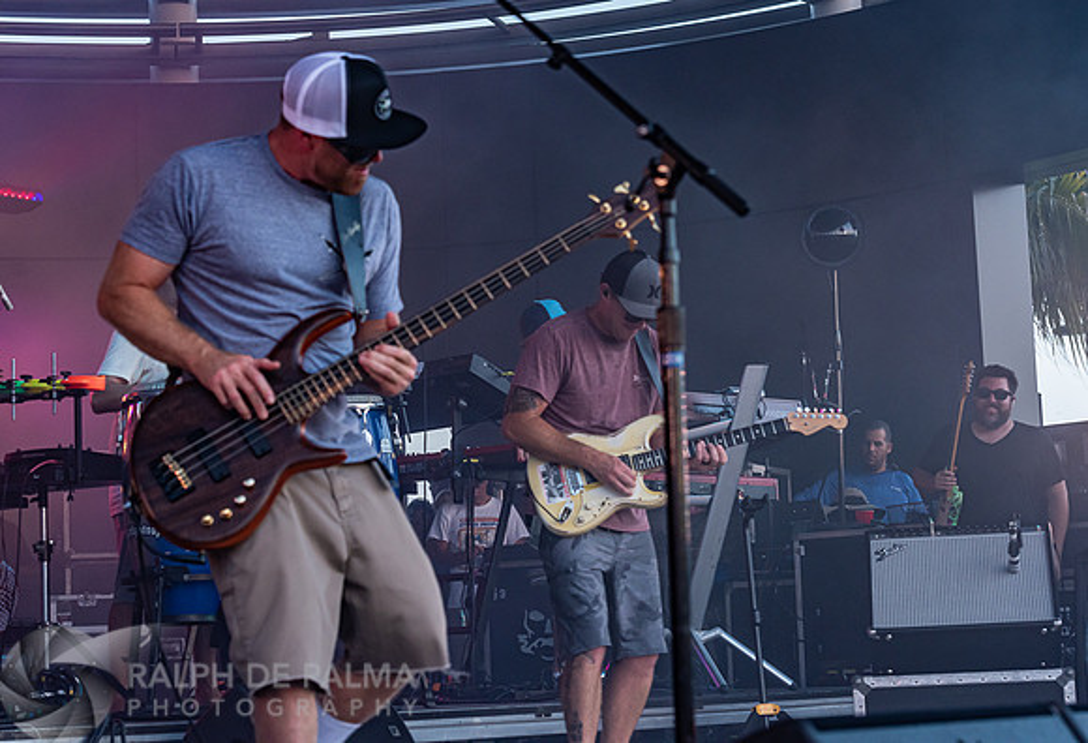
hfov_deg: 24.4
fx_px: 2521
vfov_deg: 16.8
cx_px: 564
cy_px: 310
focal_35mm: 83
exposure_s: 1/160
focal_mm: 70
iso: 640
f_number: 5.6
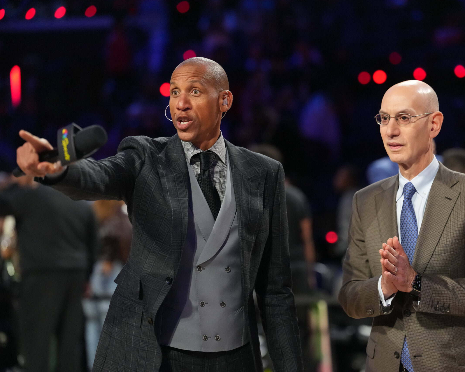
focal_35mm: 130
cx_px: 279
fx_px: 1789
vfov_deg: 11.9
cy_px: 186
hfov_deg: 14.8
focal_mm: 115
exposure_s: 1/2000
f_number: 2.5
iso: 5000
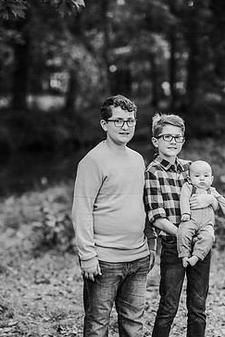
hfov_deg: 13.0
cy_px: 203
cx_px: 136
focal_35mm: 105
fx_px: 983
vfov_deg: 19.4
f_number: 2.2
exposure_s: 1/200
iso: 125
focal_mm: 85
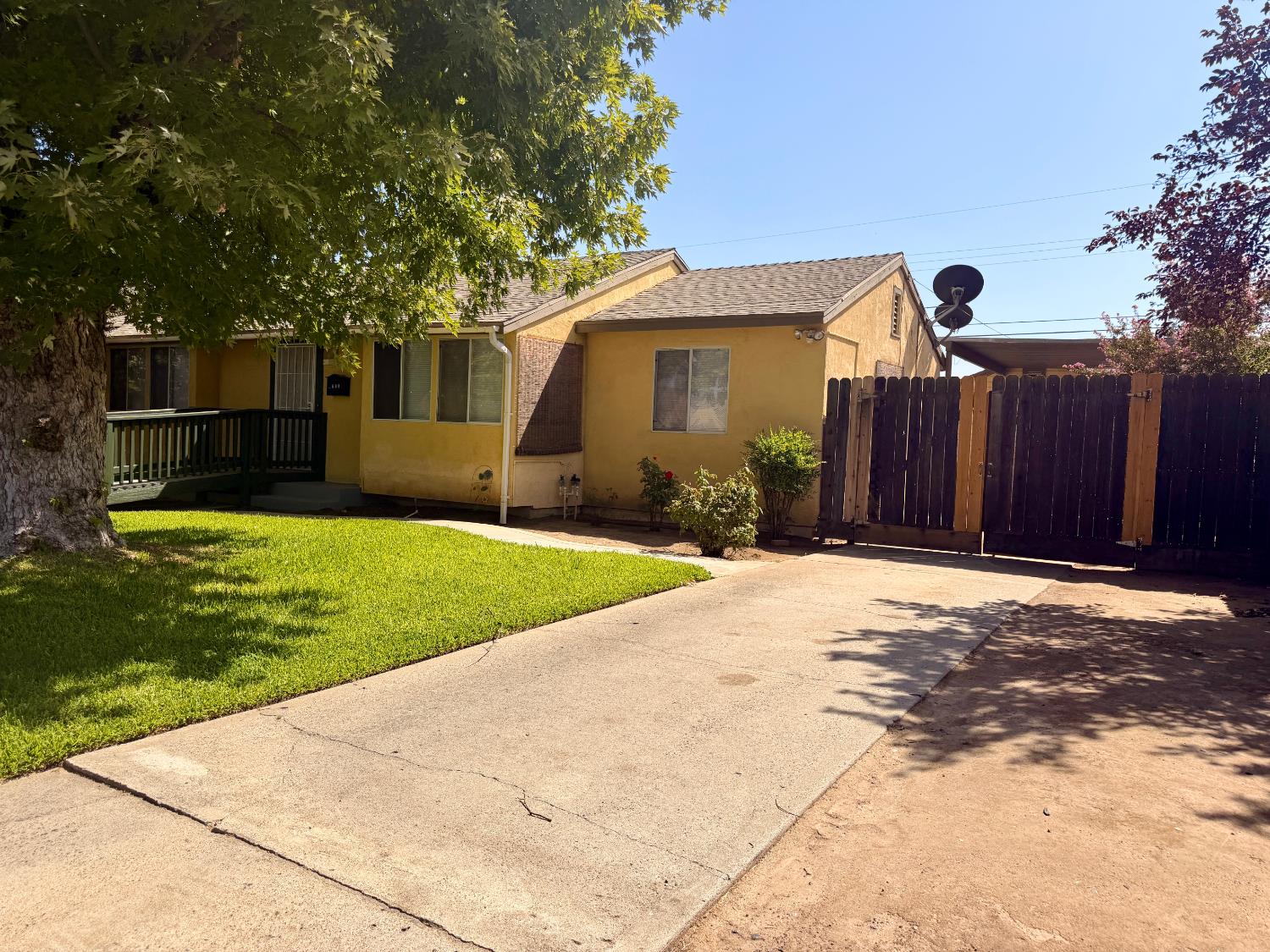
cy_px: 476
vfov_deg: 56.8
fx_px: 881
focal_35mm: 24
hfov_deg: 71.6
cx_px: 635
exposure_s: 1/4975
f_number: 1.78
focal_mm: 6.76
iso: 80
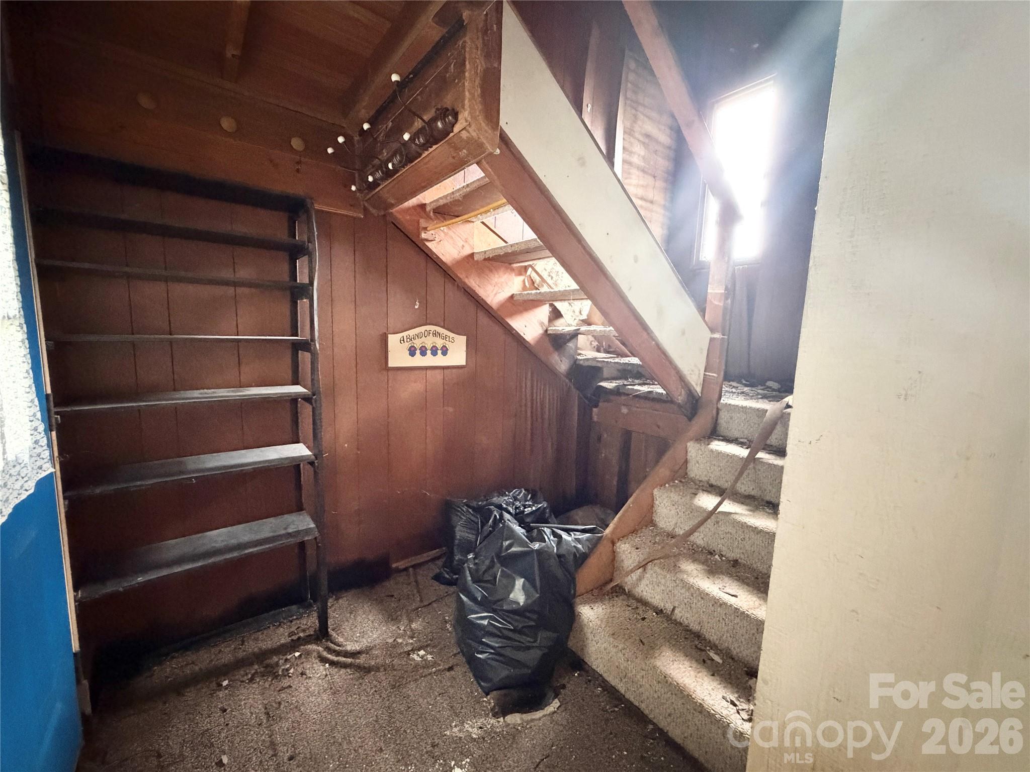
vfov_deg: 85.7
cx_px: 515
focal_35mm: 14
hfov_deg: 102.1
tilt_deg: -7.5
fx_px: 417
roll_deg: -1.5
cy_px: 386
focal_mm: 2.22
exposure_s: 1/40
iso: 1600
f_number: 2.2
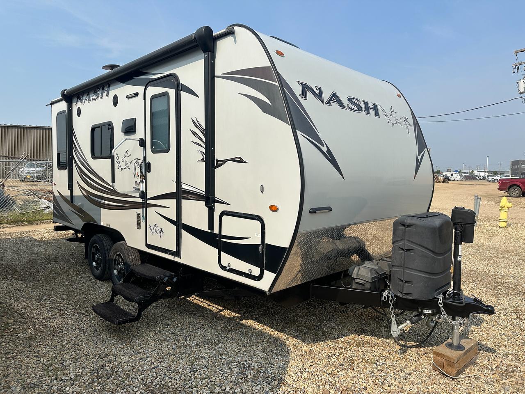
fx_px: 364
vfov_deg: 56.8
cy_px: 197
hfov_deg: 71.6
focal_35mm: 24
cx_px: 262
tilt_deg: -4.2
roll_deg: -1.2
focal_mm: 6.86
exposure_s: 1/5525
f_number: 1.78
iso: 80
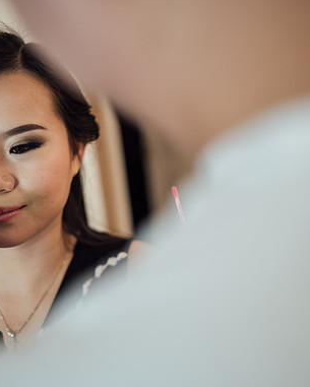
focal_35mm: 50
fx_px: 573
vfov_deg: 37.3
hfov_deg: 30.2
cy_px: 195
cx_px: 135
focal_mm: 35
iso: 640
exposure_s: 1/160
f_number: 1.4
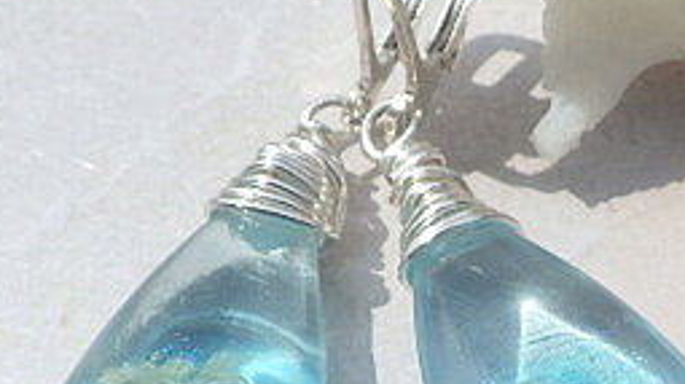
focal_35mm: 93
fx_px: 1688
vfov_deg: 12.9
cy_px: 282
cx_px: 497
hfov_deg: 22.8
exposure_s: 1/1000
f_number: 4.6
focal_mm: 6.1
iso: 125
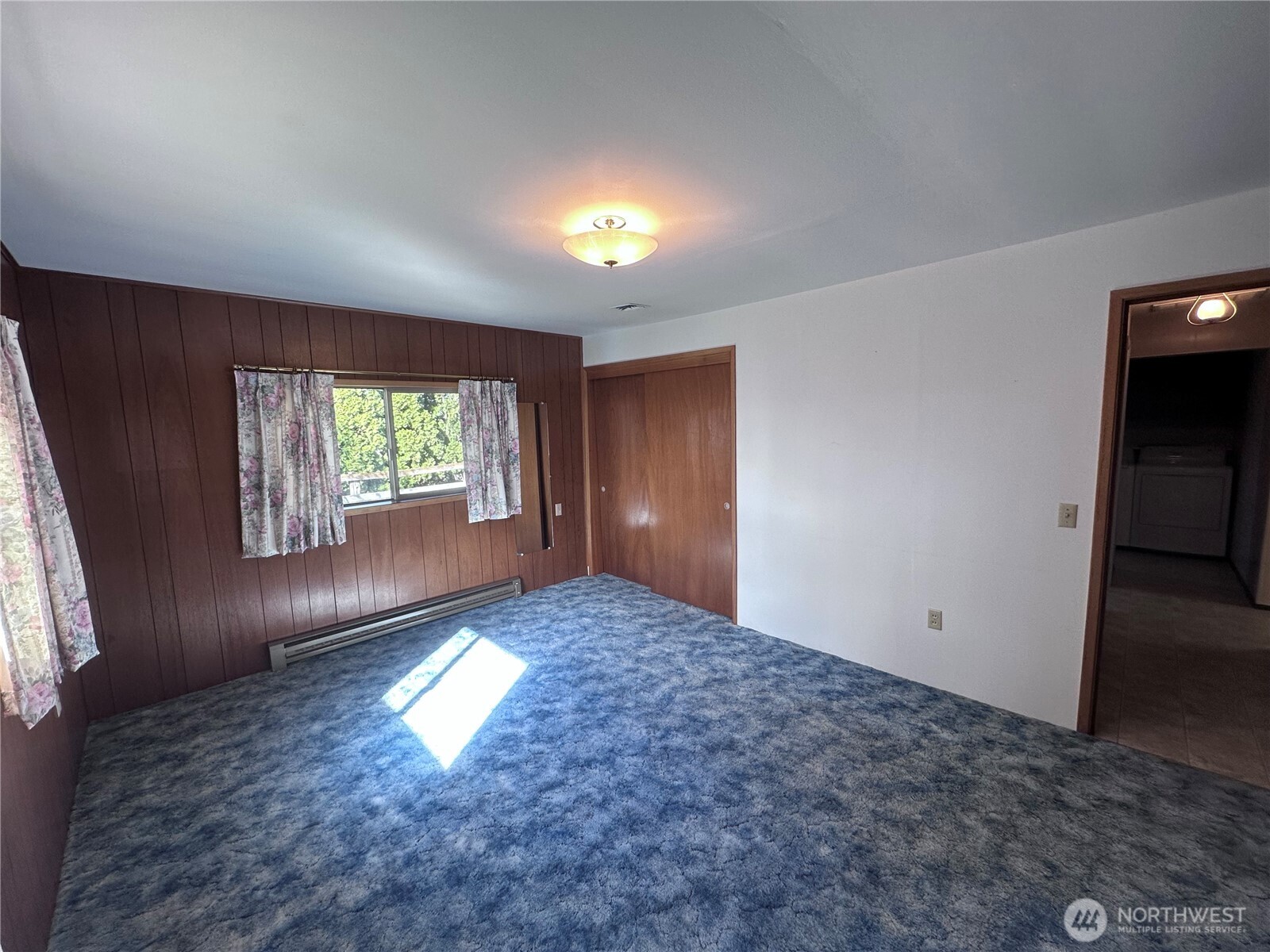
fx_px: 514
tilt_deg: -5.0
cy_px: 476
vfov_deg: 85.7
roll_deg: +1.4
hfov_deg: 102.1
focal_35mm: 14
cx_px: 635
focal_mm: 2.22
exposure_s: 1/120
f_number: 2.2
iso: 125
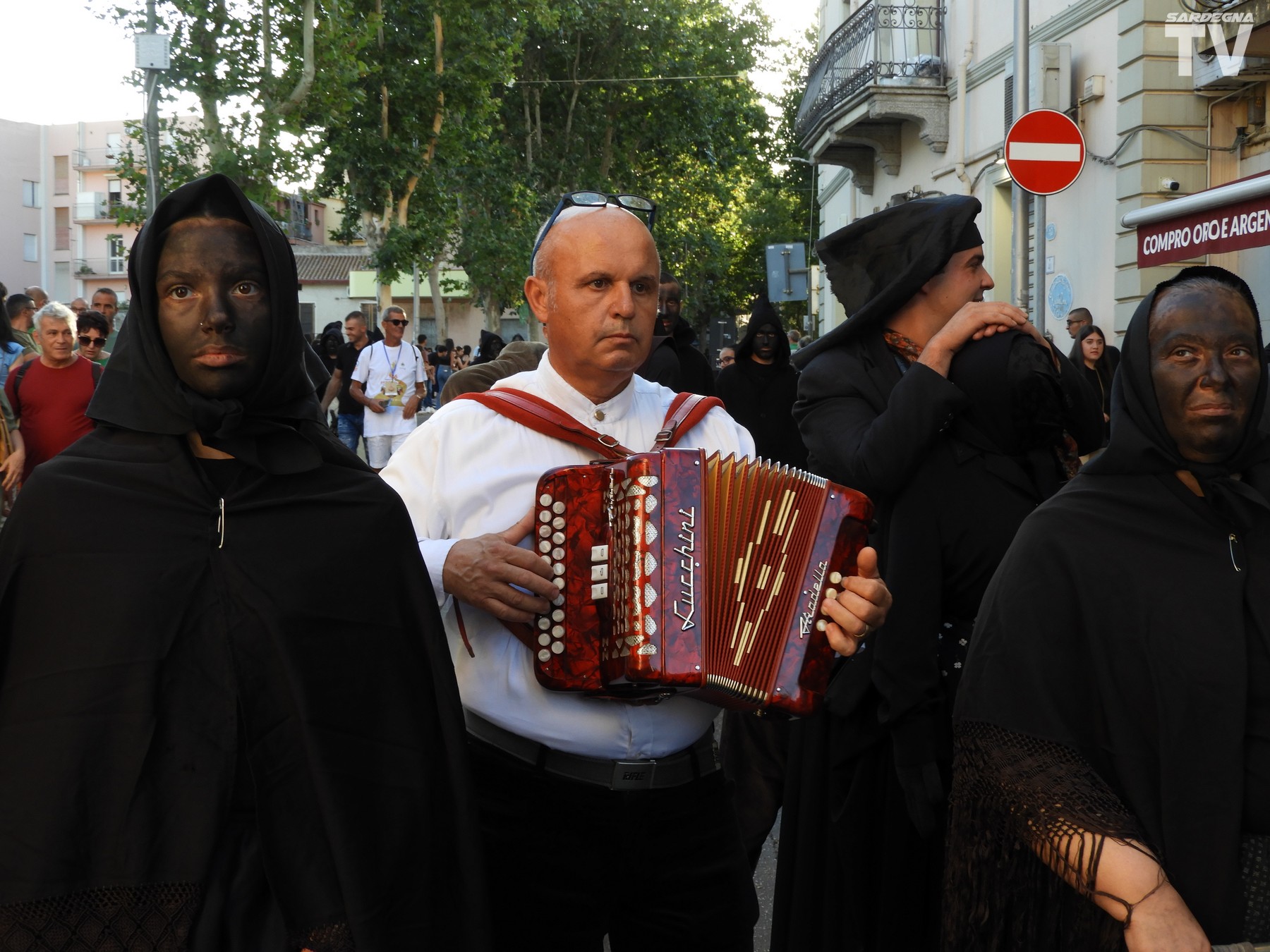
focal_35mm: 50
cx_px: 635
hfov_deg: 38.2
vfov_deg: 29.1
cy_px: 476
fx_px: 1834
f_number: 4
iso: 100
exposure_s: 1/100
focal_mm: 9
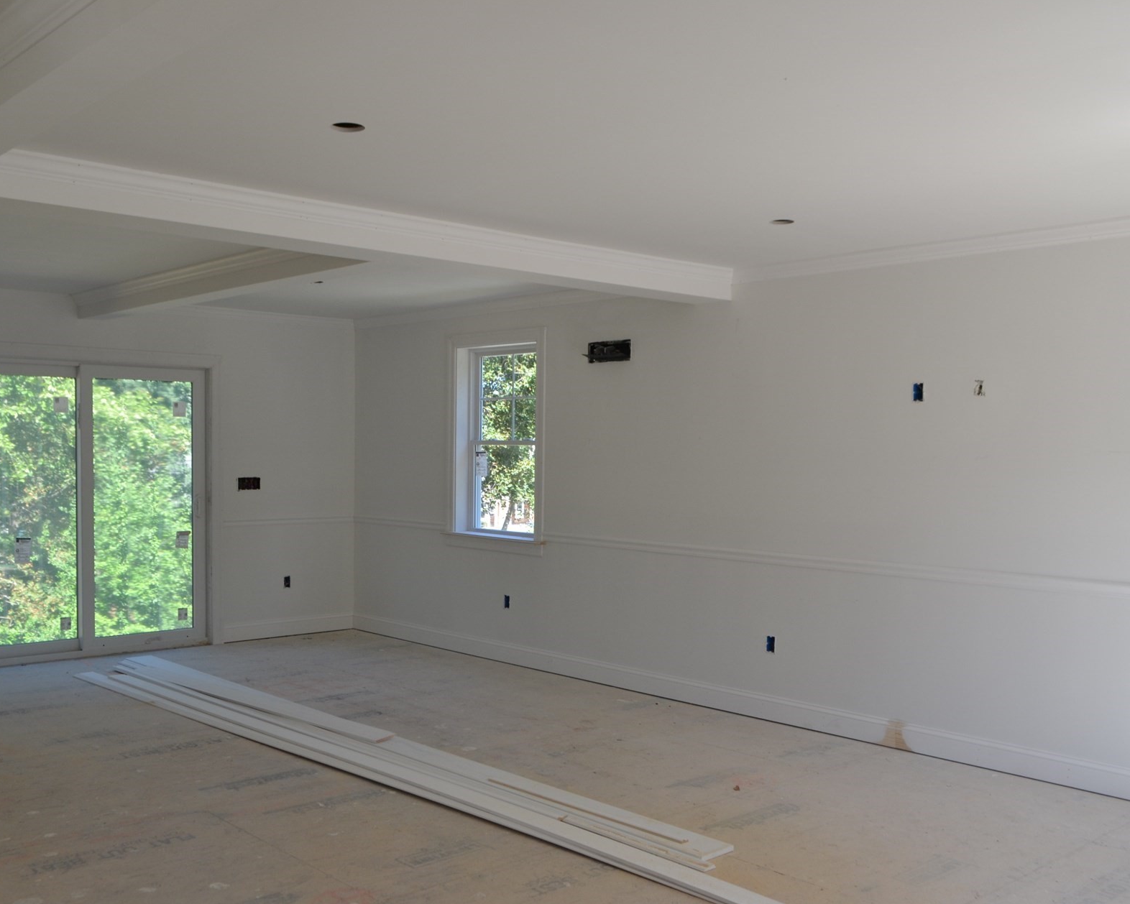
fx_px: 1104
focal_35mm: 33
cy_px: 487
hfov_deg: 54.0
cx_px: 486
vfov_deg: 44.5
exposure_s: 1/125
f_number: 5.6
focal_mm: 18
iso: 280
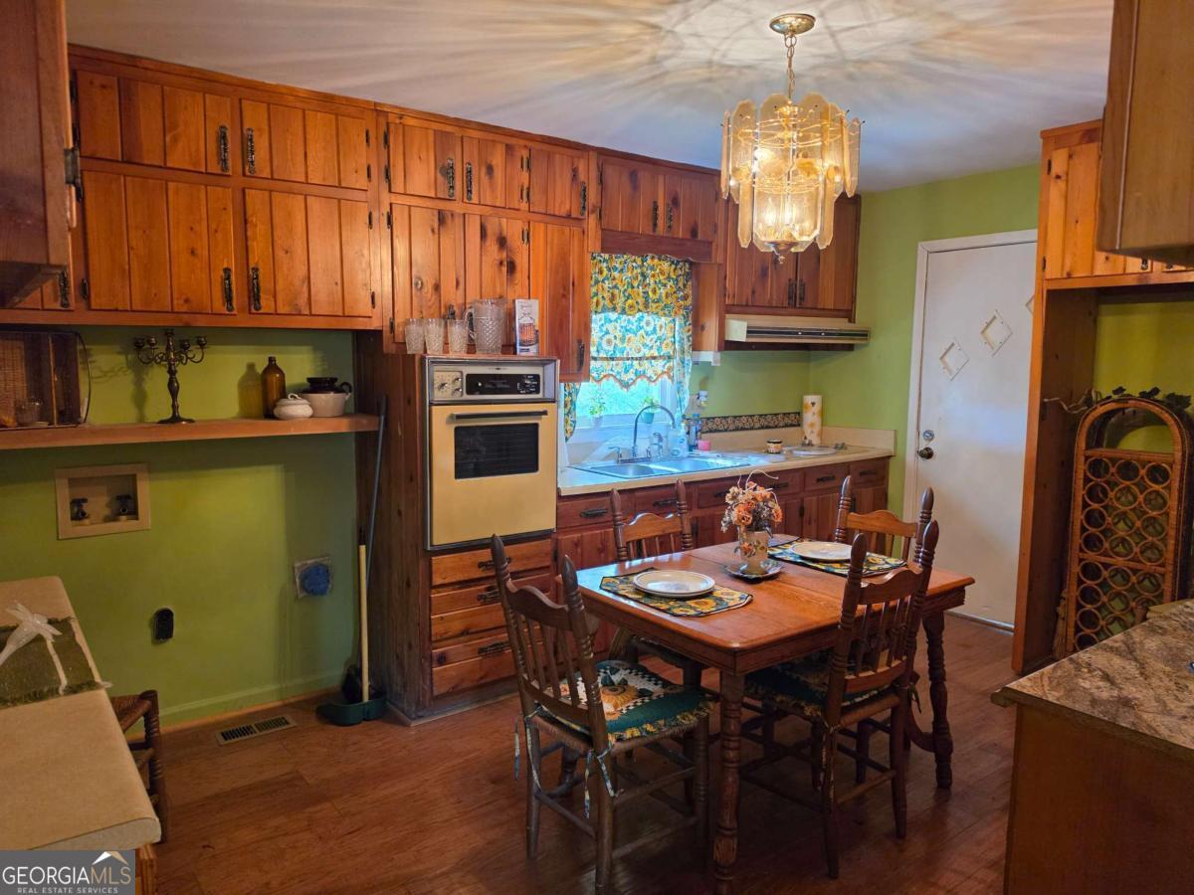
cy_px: 448
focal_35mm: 23
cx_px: 597
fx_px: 793
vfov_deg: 58.9
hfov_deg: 73.9
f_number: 1.4
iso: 400
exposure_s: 1/120
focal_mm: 6.5
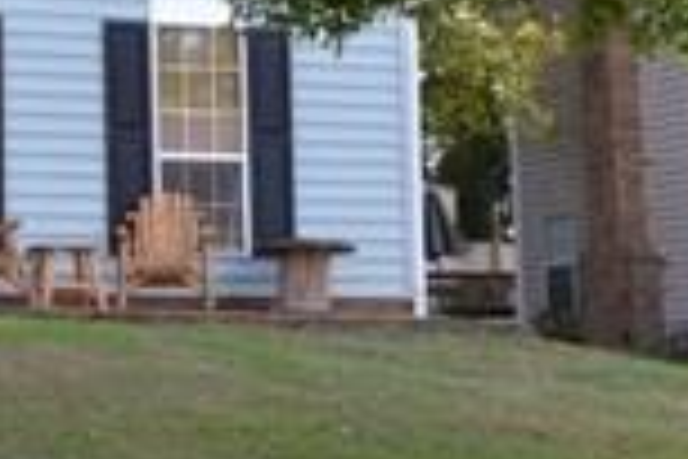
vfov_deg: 12.1
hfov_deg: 16.9
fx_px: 2159
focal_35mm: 113
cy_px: 169
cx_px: -234
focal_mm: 18
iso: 200
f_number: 5.6
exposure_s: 1/125
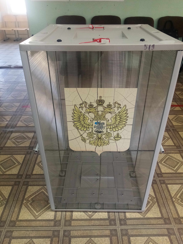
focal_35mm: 26
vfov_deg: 67.3
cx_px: 92
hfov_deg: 53.1
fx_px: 183
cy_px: 122
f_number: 1.8
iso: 138
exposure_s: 1/33.3
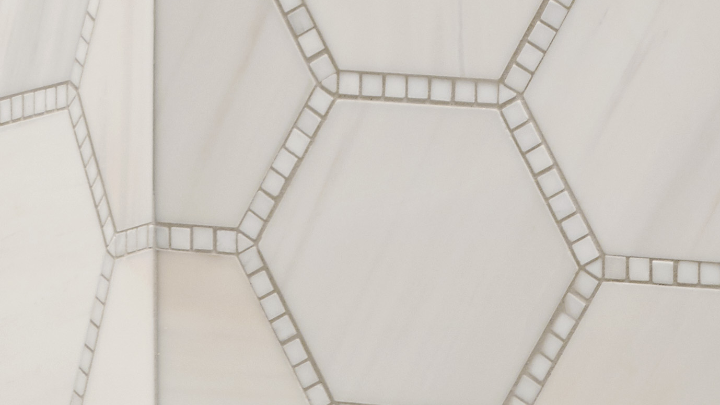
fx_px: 6395
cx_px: 25
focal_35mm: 335
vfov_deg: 3.6
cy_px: -488
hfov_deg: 6.4
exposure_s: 1
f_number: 6.3
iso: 200
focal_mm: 55
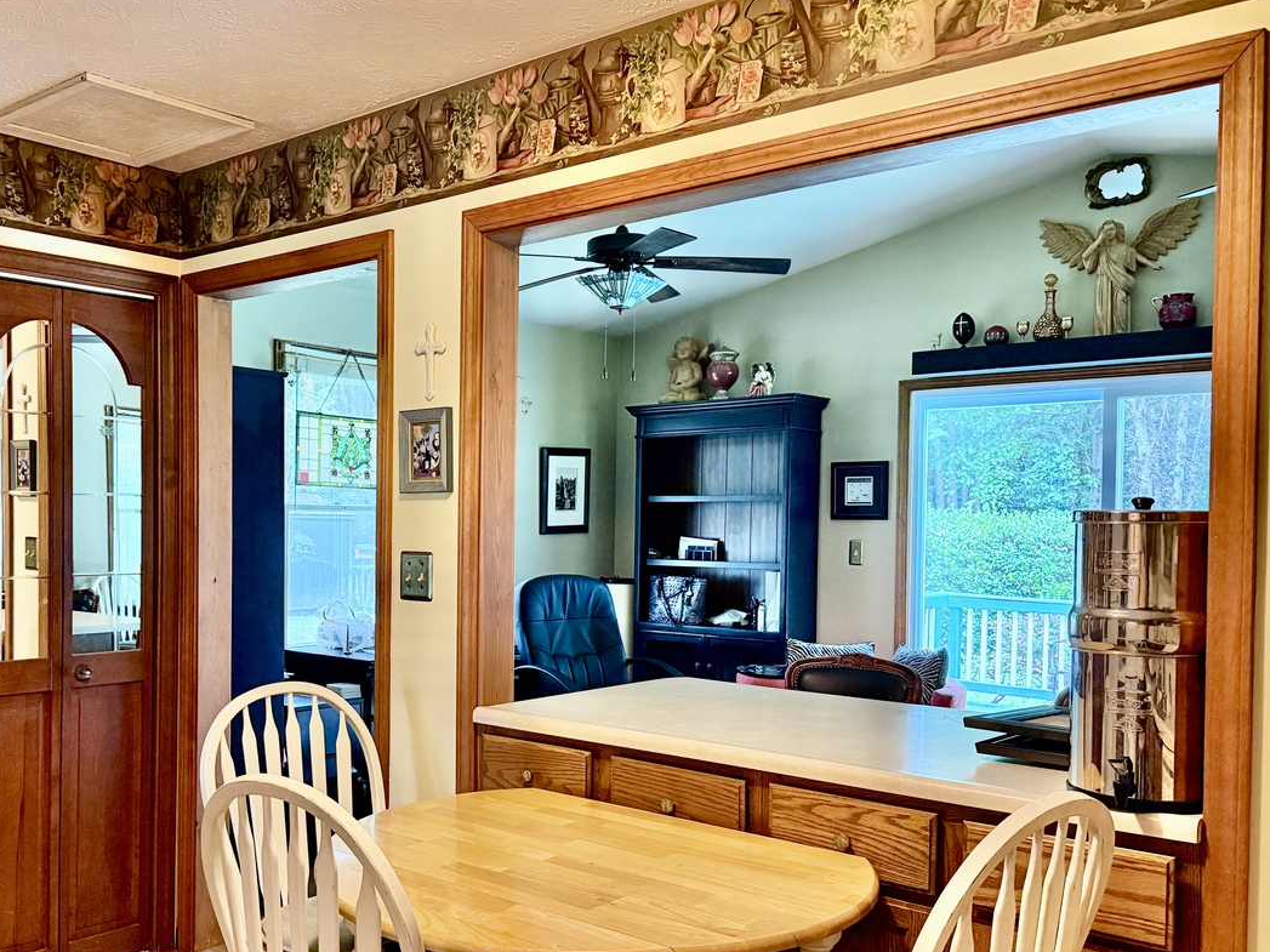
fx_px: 1211
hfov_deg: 54.5
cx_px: 452
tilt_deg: -1.9
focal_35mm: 33
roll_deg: -0.8
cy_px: 551
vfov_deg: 42.8
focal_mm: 6.76
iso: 800
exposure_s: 1/60
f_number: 1.78
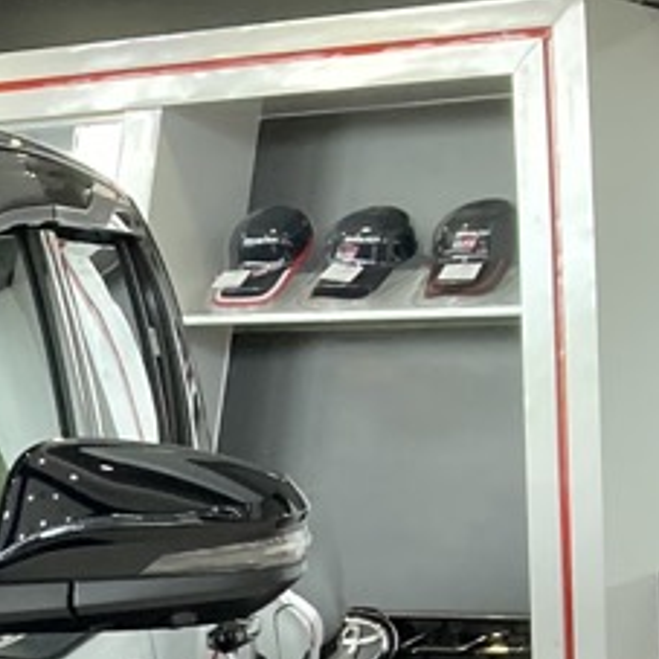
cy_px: 1243
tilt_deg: -16.7
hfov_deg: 11.1
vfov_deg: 12.1
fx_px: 2822
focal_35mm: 131
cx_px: -955
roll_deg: -0.7
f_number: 1.8
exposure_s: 1/60
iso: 80
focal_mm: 3.99
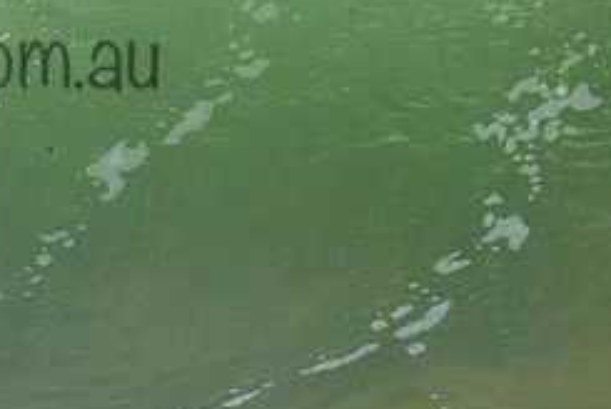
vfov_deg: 0.7
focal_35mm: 1891
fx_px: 32132
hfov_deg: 1.1
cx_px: -105
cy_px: 31
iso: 7200
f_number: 11
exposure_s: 1/3200
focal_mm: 800
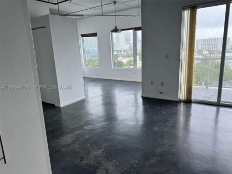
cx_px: 116
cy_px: 87
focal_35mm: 24
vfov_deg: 56.8
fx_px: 161
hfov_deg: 71.6
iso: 64
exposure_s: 1/189
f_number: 1.78
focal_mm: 6.76
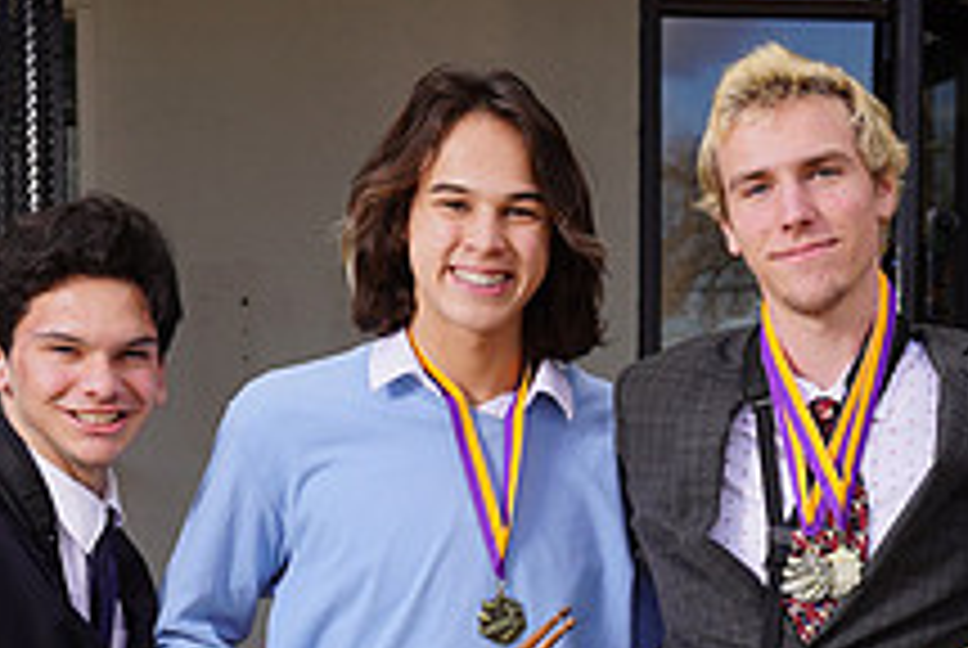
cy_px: 785
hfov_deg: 16.2
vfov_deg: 10.9
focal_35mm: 124
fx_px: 3339
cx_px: 963
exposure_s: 1/200
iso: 100
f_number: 6.3
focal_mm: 46
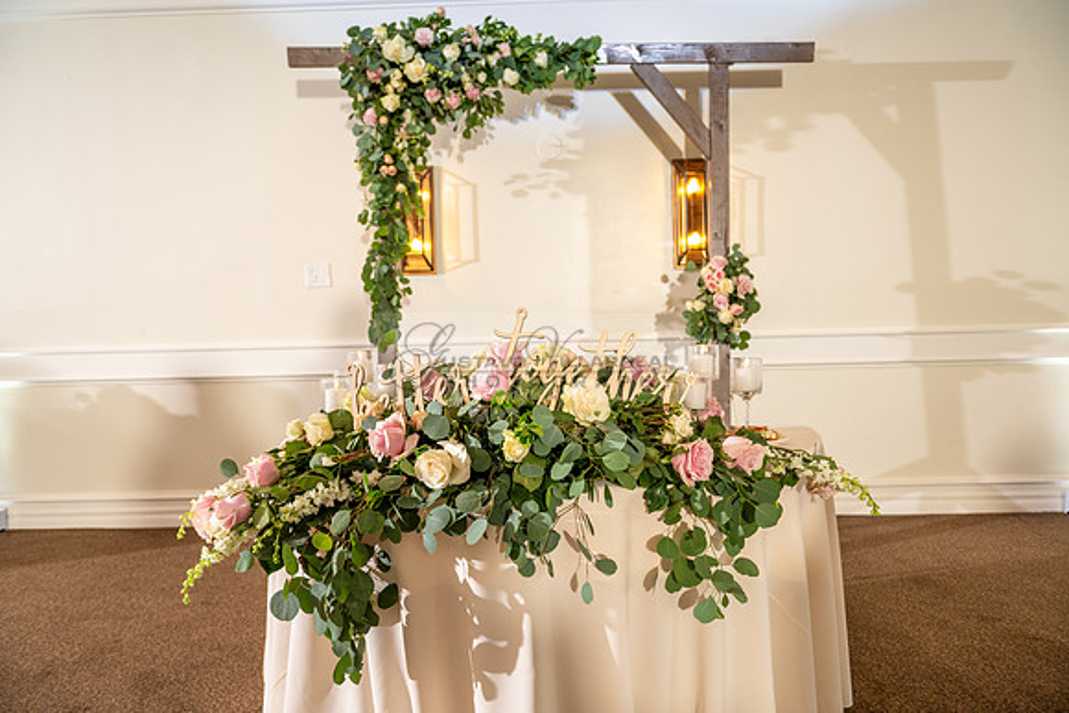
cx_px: 534
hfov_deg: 73.7
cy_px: 356
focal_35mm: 24
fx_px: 713
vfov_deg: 53.2
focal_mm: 24
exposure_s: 1/200
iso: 400
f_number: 3.5
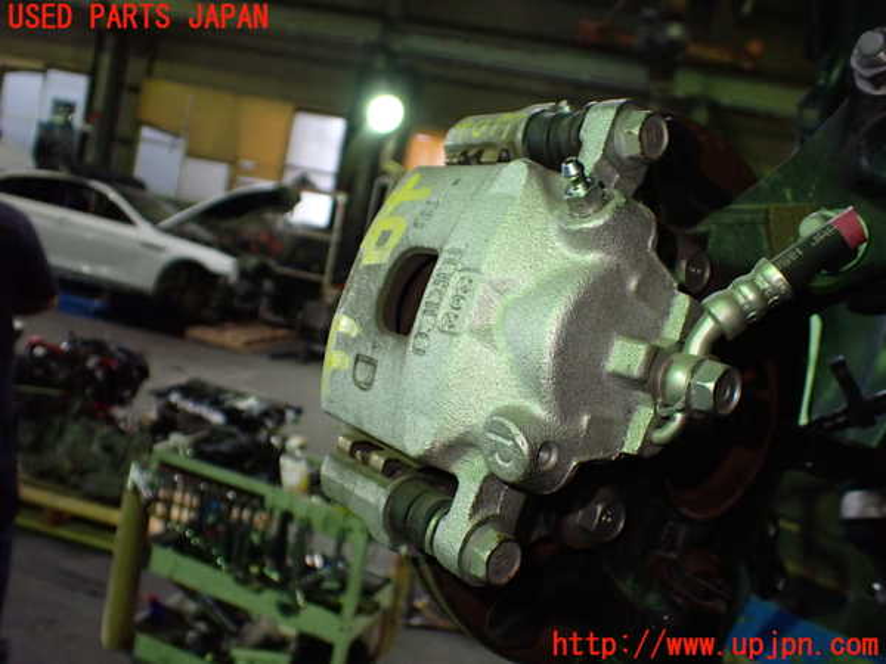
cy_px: 332
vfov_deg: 46.8
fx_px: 768
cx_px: 443
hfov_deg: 60.0
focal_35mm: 30
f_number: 2.3
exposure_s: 1/125
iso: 640
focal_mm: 5.4
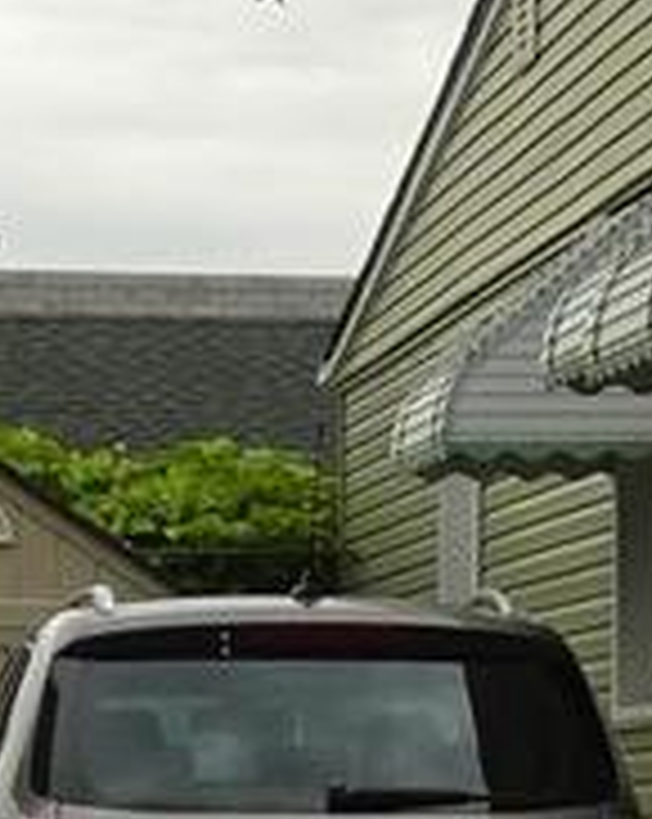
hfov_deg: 7.8
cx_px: 382
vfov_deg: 9.8
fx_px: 4788
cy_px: 536
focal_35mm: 198
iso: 80
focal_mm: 4.25
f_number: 3.5
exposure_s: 1/400
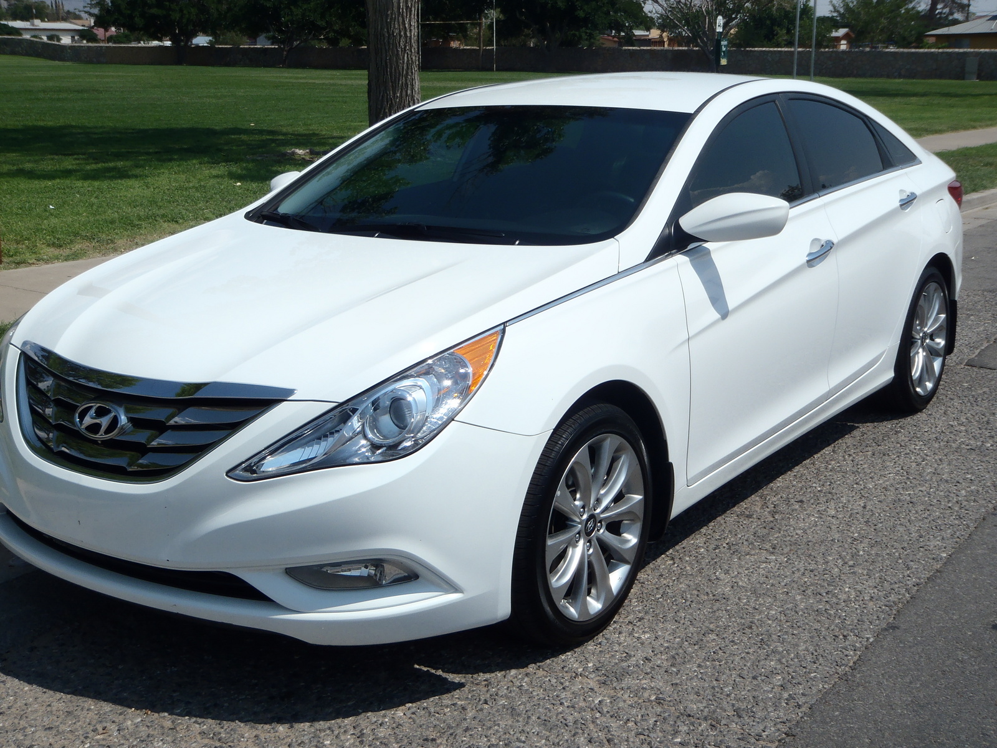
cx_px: 498
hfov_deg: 44.8
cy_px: 374
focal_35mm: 42
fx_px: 1210
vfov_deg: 34.3
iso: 64
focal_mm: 7.57
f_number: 6.3
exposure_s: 1/500
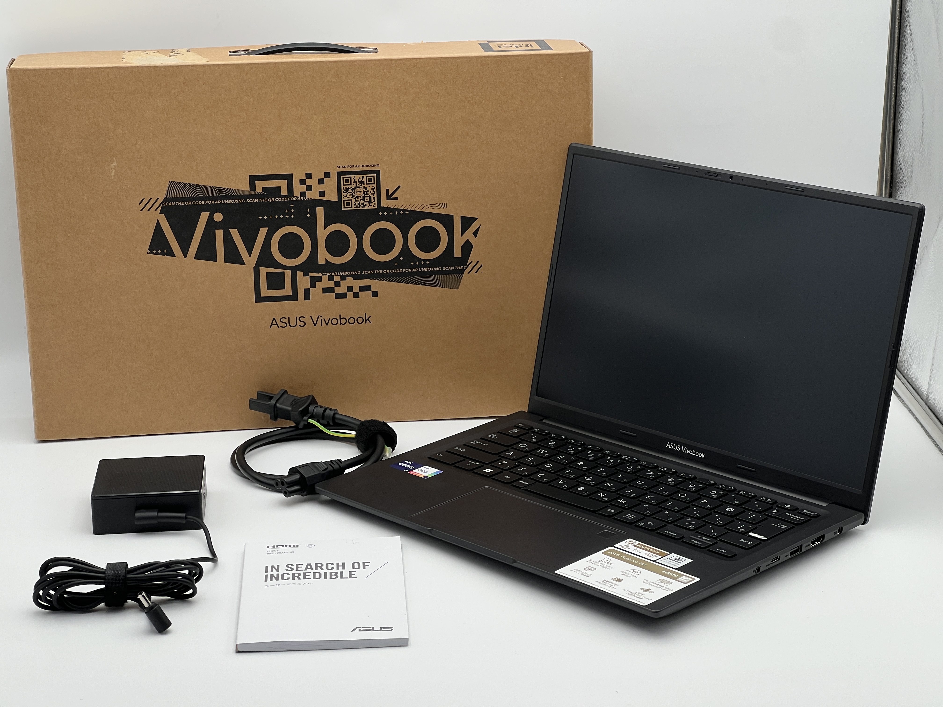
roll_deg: +0.8
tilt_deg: -17.6
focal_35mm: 77
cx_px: 472
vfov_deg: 19.1
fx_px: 2098
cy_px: 354
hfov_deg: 25.3
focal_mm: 9
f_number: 2.8
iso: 32
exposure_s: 1/99
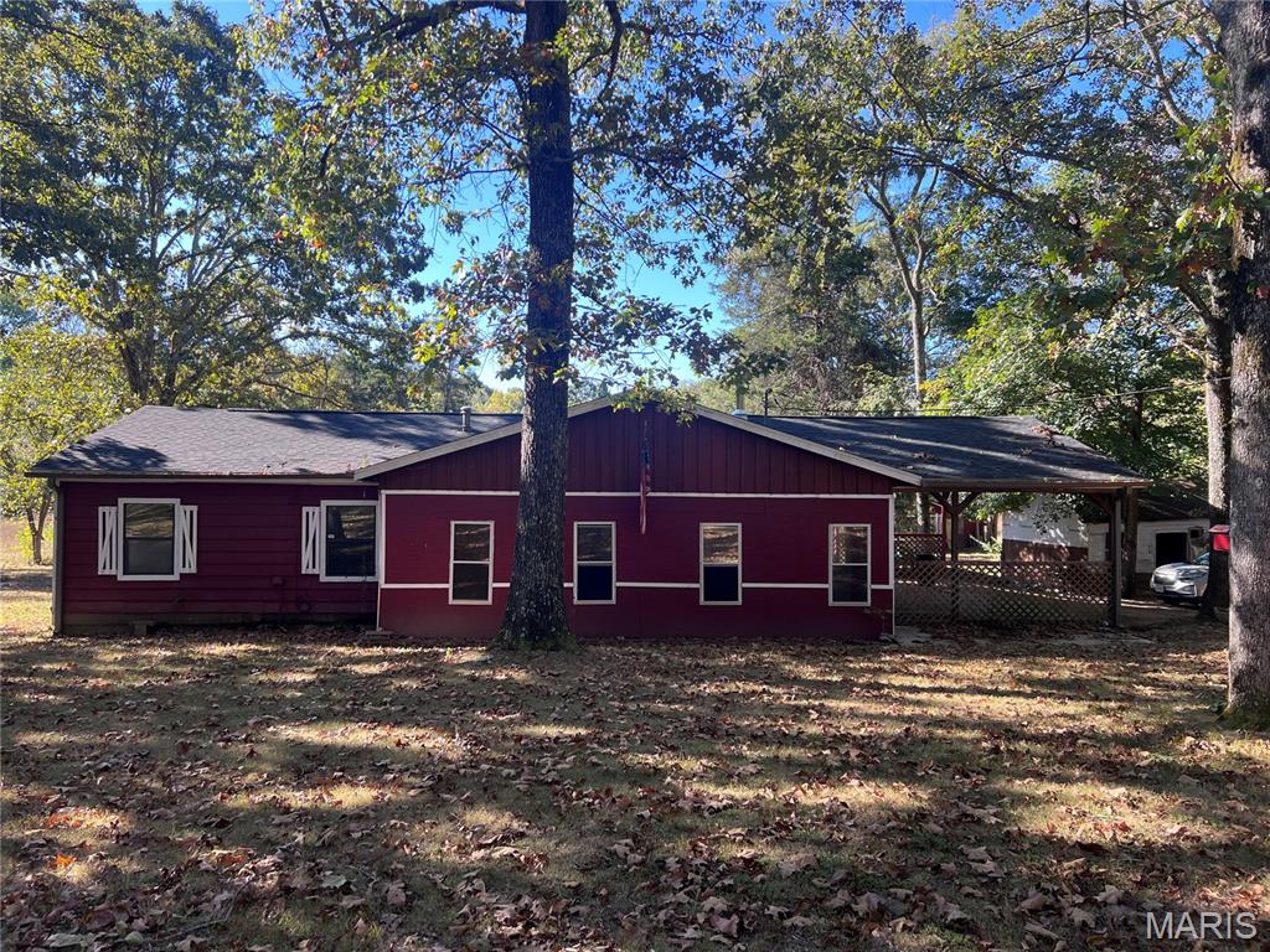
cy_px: 476
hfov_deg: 67.3
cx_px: 635
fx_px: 954
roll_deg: +0.2
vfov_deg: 53.1
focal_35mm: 26
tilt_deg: -1.0
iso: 50
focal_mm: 5.7
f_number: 1.5
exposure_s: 1/427
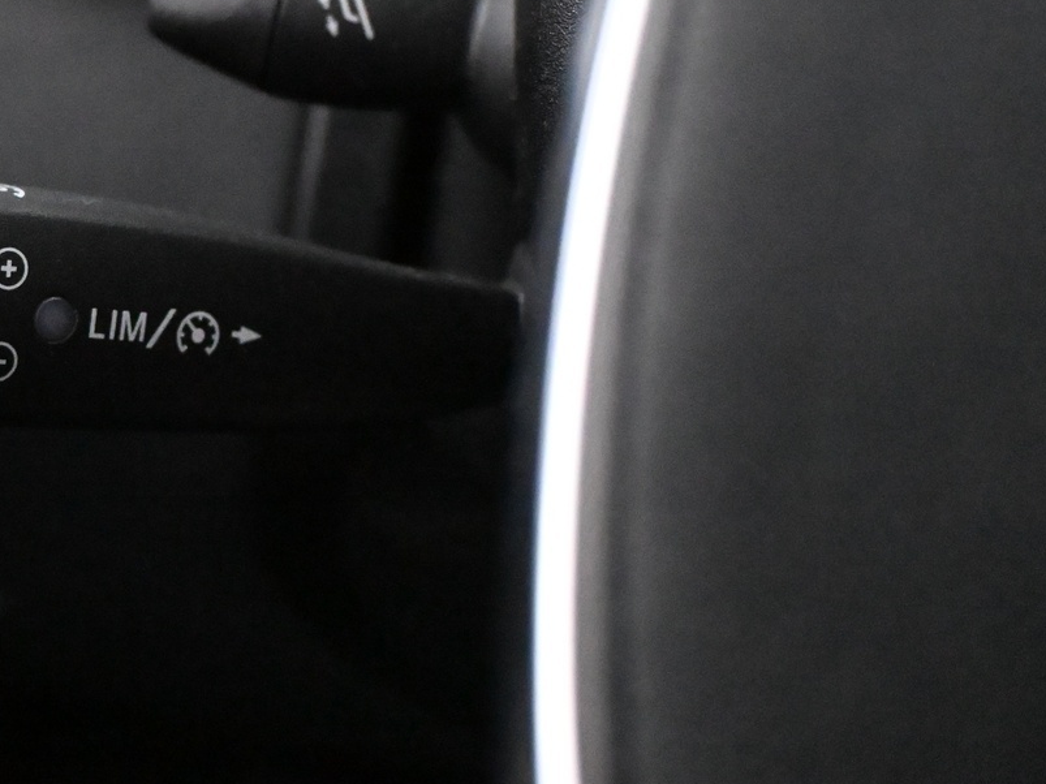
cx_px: 3
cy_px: 173
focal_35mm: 65
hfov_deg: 27.9
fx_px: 1978
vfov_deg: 22.2
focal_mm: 22.5
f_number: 4
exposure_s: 1/40
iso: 12800
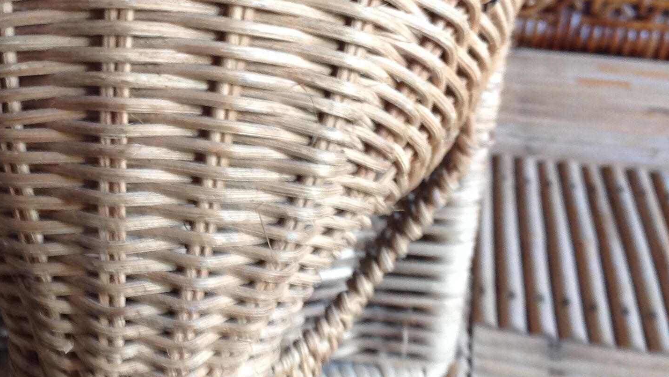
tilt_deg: -20.1
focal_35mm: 69
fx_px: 1224
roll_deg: -1.5
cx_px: 178
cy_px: 153
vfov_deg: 17.5
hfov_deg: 30.1
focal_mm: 4.28
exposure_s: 1/15
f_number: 2.4
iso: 125
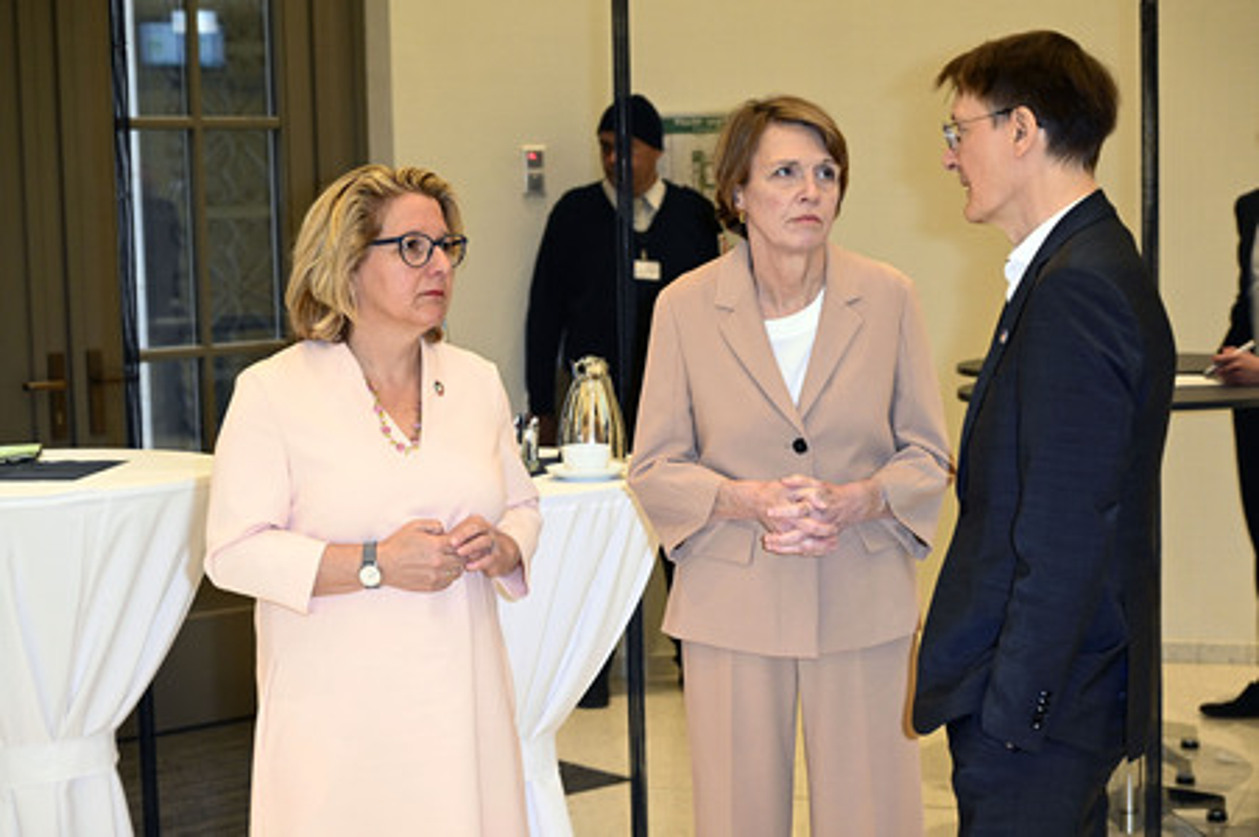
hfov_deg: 31.0
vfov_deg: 20.9
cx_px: 630
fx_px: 2271
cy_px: 418
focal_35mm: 65
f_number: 4.5
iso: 2000
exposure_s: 1/100
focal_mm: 65
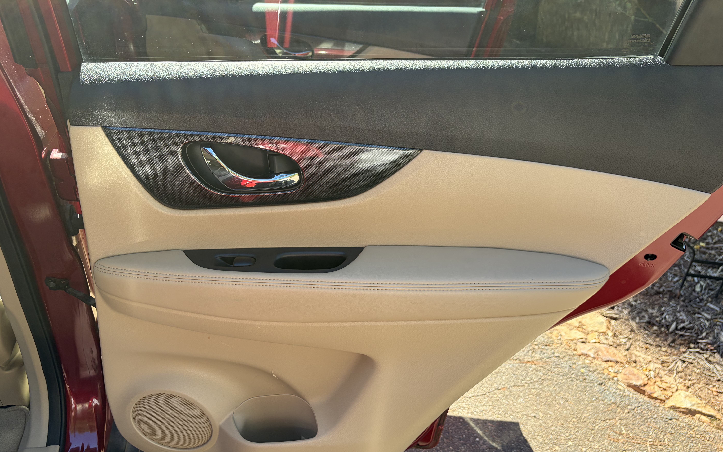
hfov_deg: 66.5
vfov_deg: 44.3
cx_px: 357
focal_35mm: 28
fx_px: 552
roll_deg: -8.1
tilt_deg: -30.6
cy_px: 274
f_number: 1.6
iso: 50
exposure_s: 1/384
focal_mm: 5.96
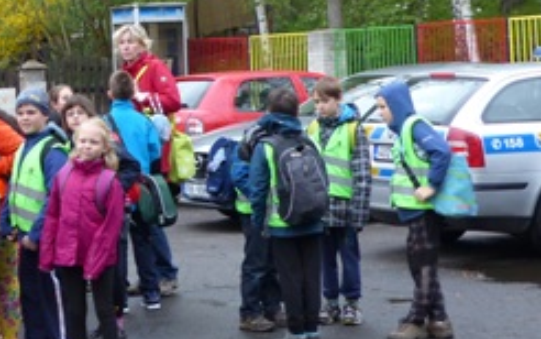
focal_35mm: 113
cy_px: 15
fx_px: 1667
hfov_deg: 18.1
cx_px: 48
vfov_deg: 11.5
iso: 125
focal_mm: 7.4
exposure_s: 1/60
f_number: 2.8
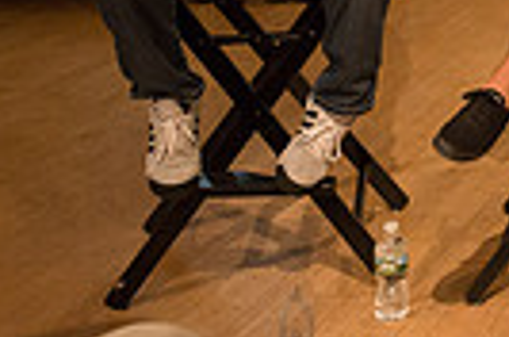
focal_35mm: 105
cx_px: 1033
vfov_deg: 12.2
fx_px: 1481
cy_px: -205
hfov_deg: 15.4
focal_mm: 24
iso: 2500
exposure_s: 1/500
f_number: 4
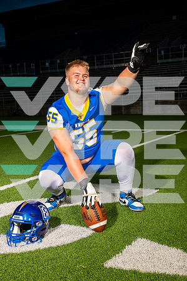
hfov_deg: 29.2
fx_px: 358
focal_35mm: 46
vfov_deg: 42.7
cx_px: 94
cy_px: 140
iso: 800
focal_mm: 46
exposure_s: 1/320
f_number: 7.1
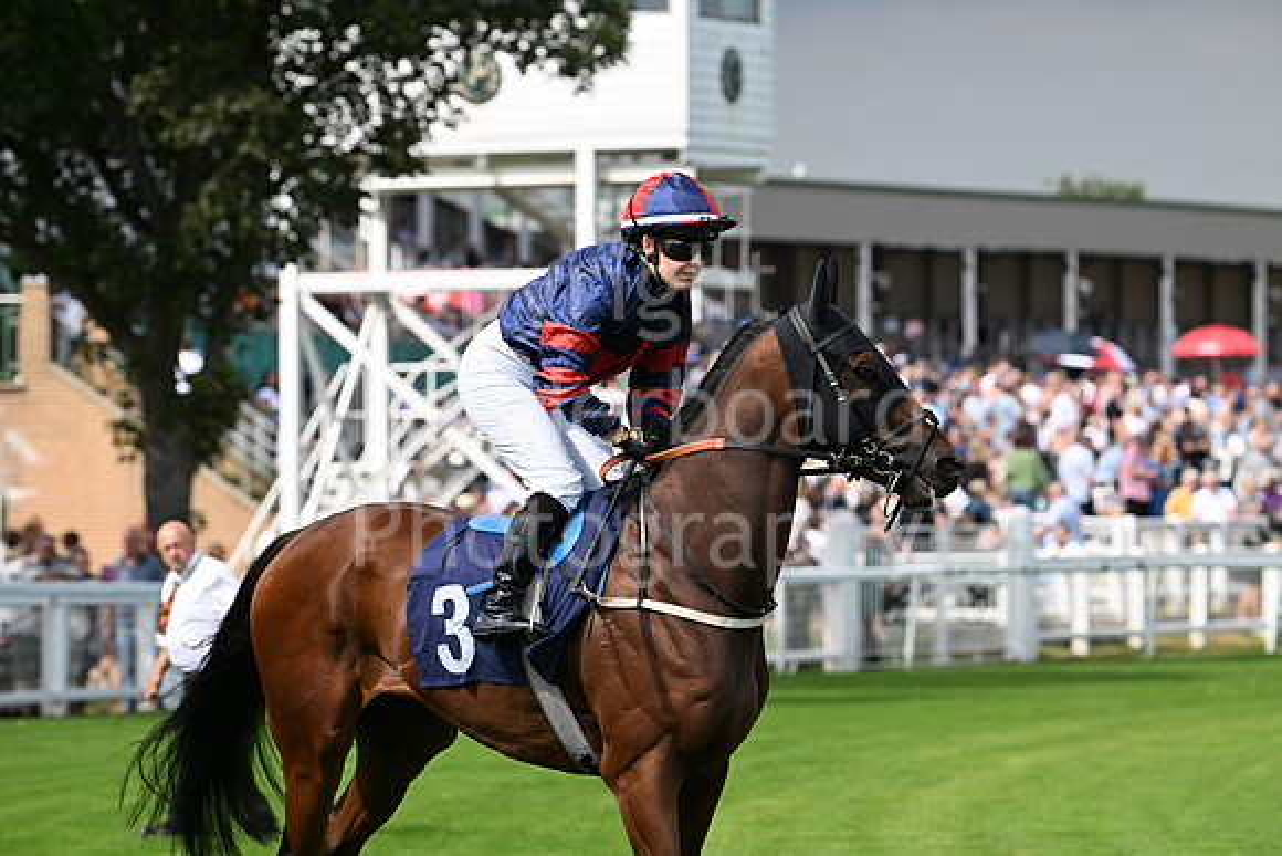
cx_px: 641
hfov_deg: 10.3
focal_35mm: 200
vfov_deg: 6.9
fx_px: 7124
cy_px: 428
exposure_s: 1/1600
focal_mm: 200
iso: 400
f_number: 5.6
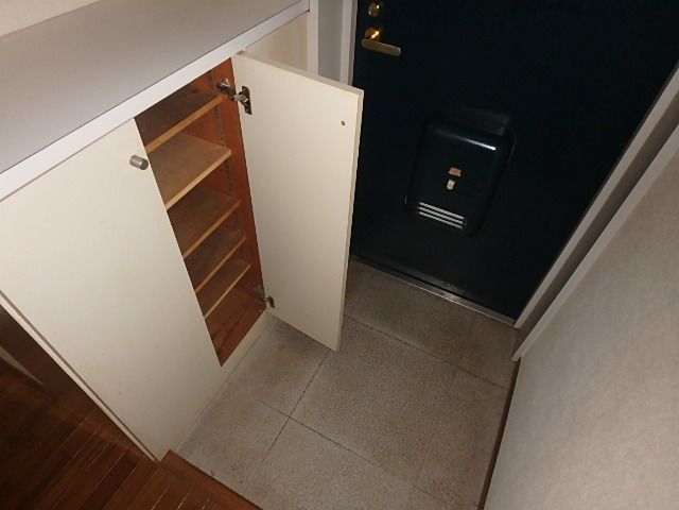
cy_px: 255
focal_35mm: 21
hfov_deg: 79.0
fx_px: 412
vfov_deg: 63.4
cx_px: 340
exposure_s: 1/30
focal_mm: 3.7
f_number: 3.5
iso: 400
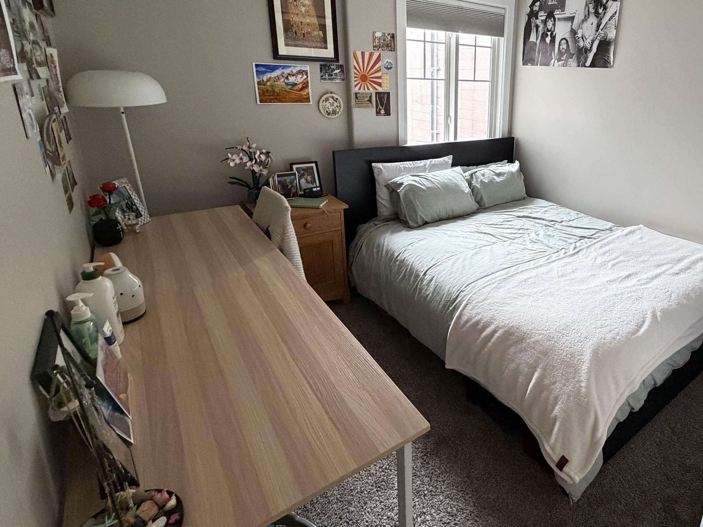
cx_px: 484
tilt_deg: -16.9
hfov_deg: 75.8
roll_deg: -2.4
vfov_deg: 62.8
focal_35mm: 21
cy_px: 207
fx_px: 426
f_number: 2.2
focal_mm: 2.22
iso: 500
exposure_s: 1/60
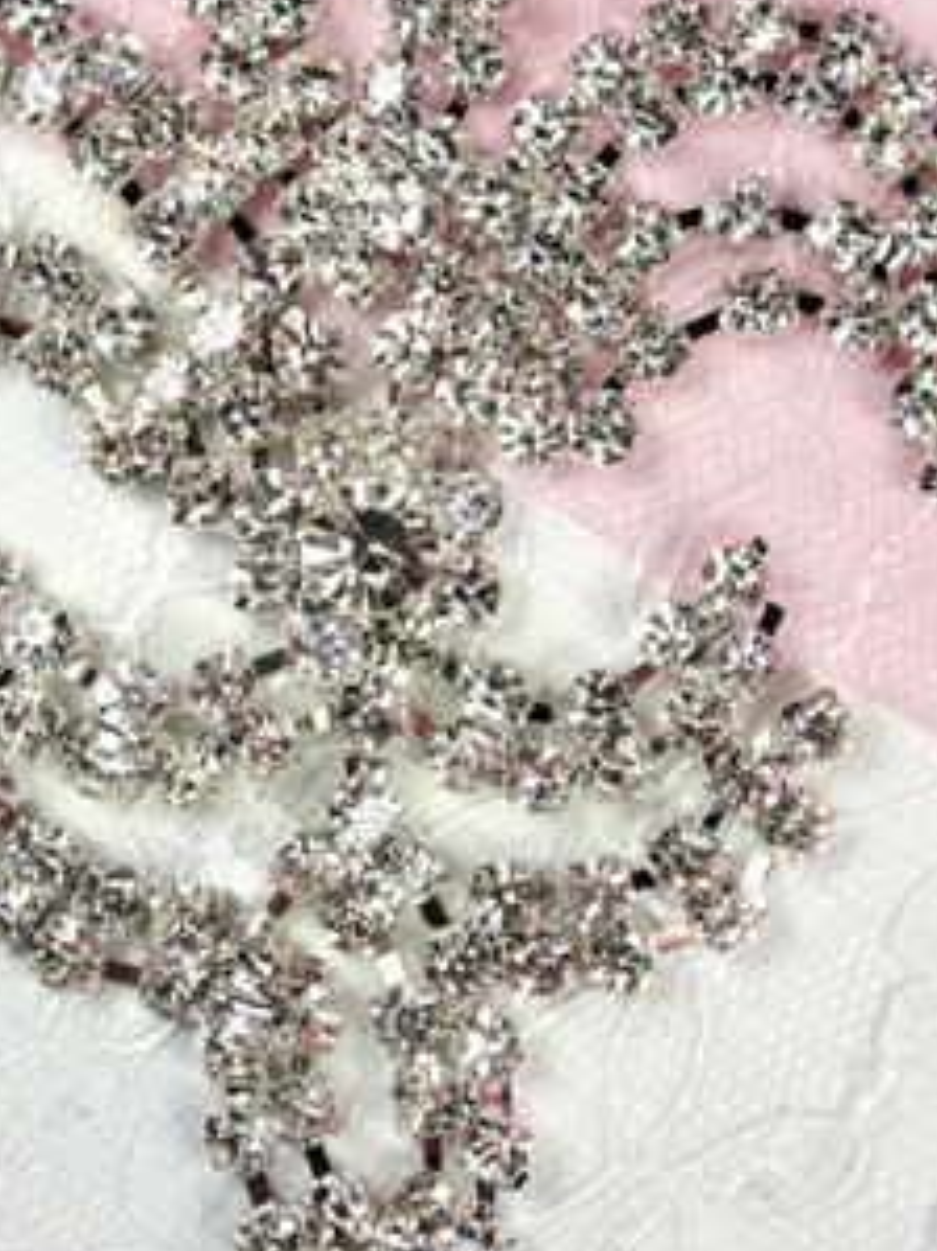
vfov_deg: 25.2
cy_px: 443
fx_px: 2781
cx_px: 349
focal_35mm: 77
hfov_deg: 19.1
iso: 80
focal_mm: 8.3
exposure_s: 1/350
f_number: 4.7
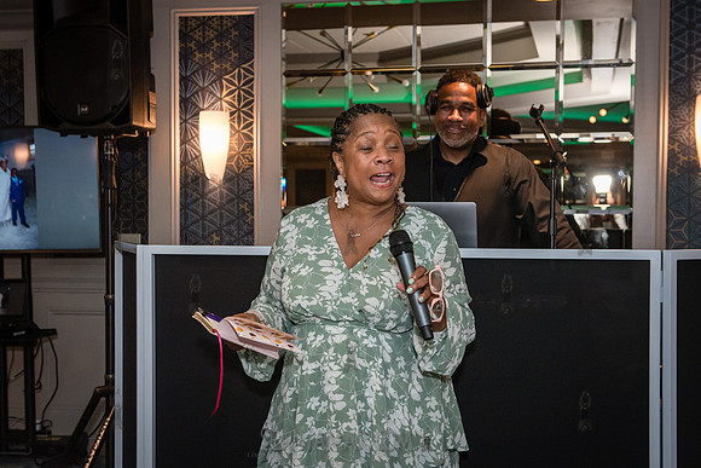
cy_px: 247
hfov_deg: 36.1
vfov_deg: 24.5
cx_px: 346
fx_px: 1075
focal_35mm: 55
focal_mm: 45
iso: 1600
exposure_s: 1/200
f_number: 4
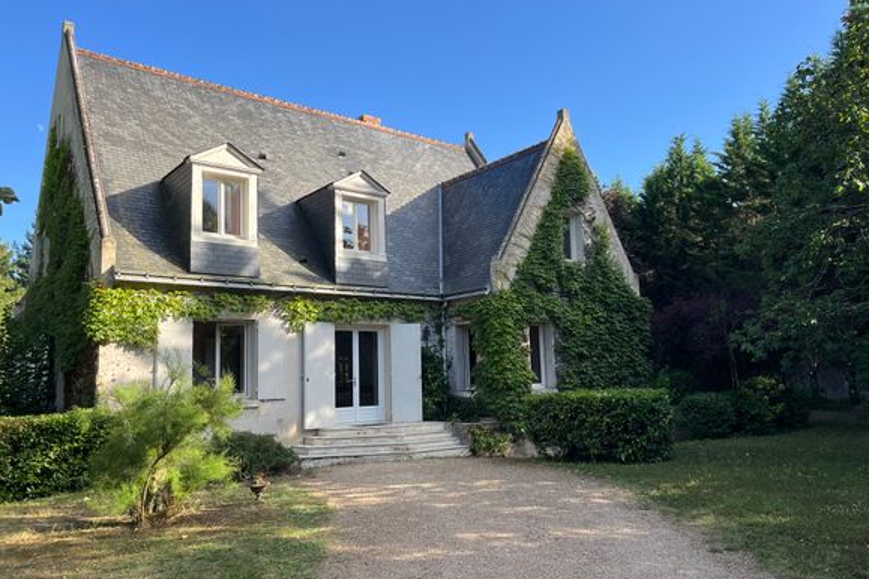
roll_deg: +1.9
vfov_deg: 46.4
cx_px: 449
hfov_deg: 65.5
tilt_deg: +6.6
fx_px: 676
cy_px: 302
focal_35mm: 28
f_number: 1.6
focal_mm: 5.1
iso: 50
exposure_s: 1/1036
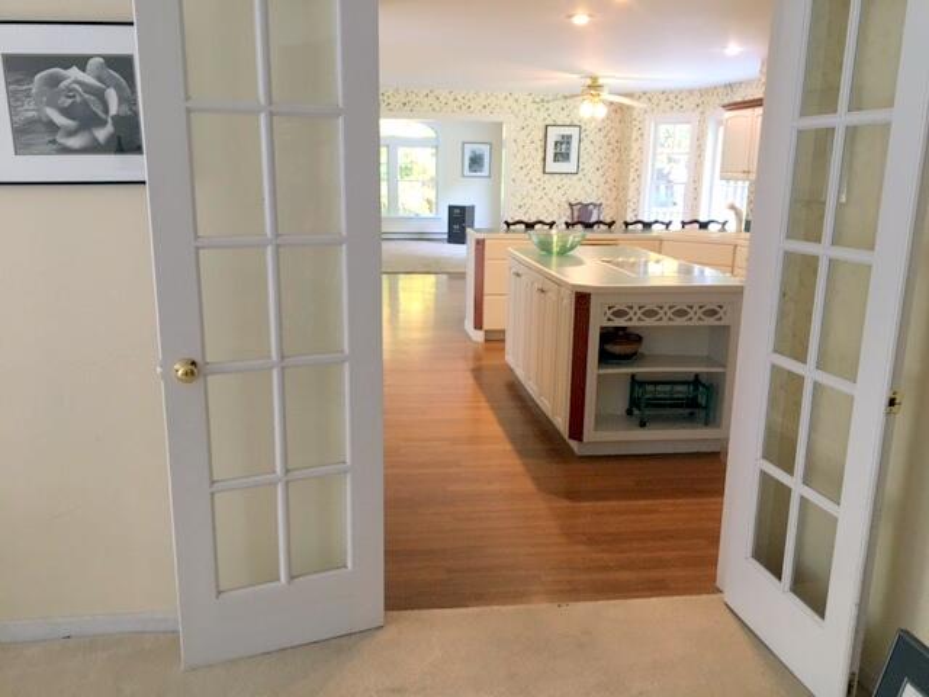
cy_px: 348
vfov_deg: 48.2
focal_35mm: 29
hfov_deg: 61.7
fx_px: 778
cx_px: 464
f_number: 2.2
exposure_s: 1/30
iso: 100
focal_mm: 4.15
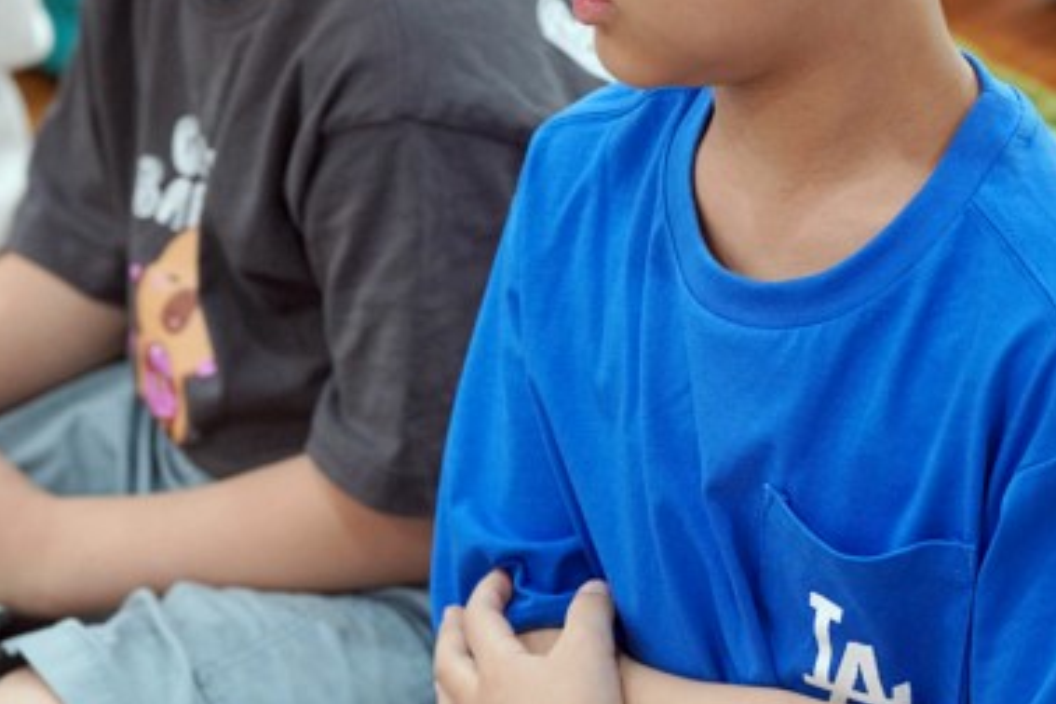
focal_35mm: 188
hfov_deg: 10.9
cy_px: 271
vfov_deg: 7.3
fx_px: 5514
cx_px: 648
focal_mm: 79
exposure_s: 1/160
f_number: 4
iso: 2000
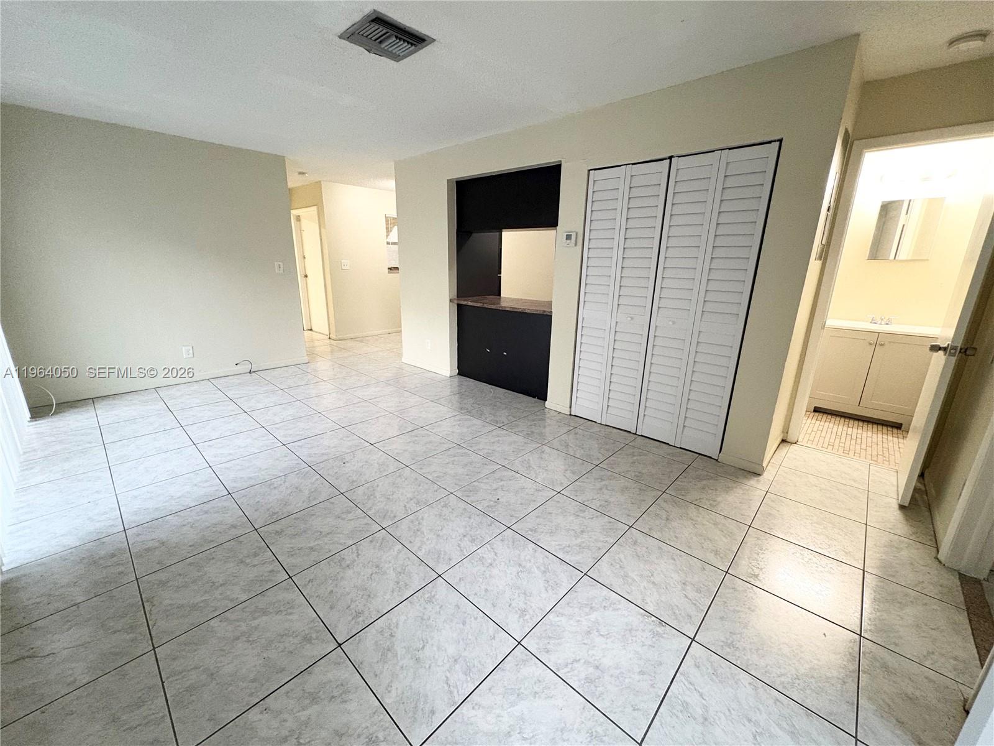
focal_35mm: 14
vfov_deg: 85.7
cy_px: 373
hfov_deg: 102.1
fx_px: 402
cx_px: 497
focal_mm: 2.22
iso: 500
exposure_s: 1/60
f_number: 2.2
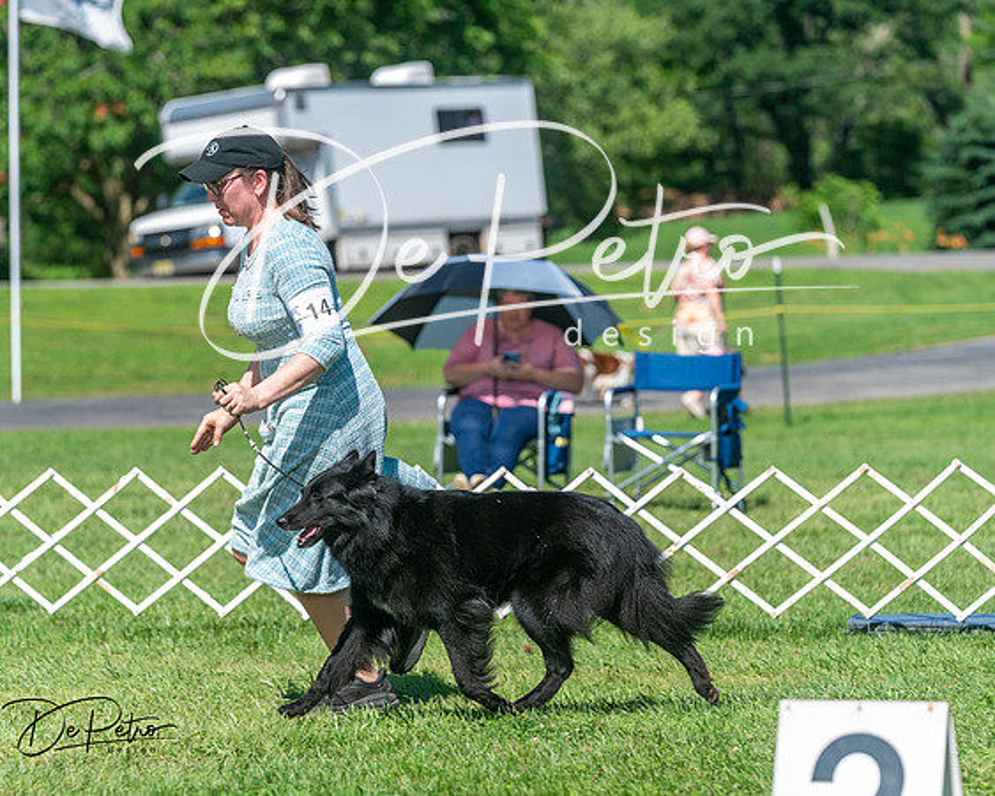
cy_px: 352
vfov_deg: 8.8
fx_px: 5164
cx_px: 421
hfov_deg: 11.0
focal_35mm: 175
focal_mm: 137
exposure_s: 1/1000
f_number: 4
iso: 80
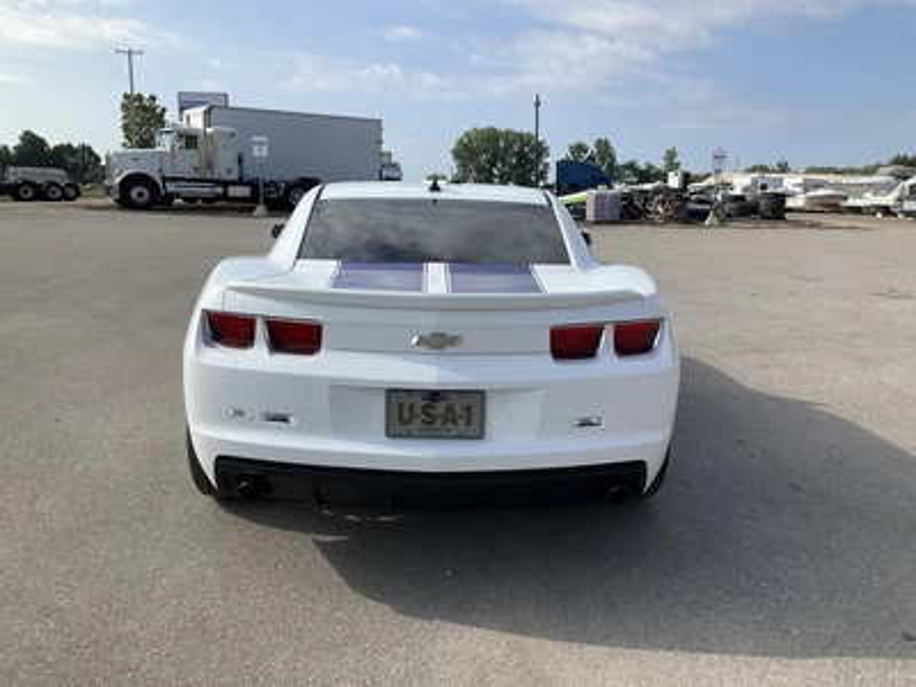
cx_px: 458
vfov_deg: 48.2
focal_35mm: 29
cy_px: 344
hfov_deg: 61.7
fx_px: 767
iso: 25
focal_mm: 3
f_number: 1.8
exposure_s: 1/1912
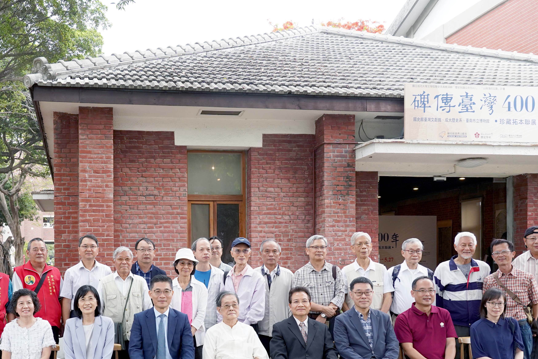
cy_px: 273
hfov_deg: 46.6
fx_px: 613
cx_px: 176
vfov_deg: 32.0
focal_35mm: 41
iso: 500
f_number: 5.6
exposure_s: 1/160
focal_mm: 24
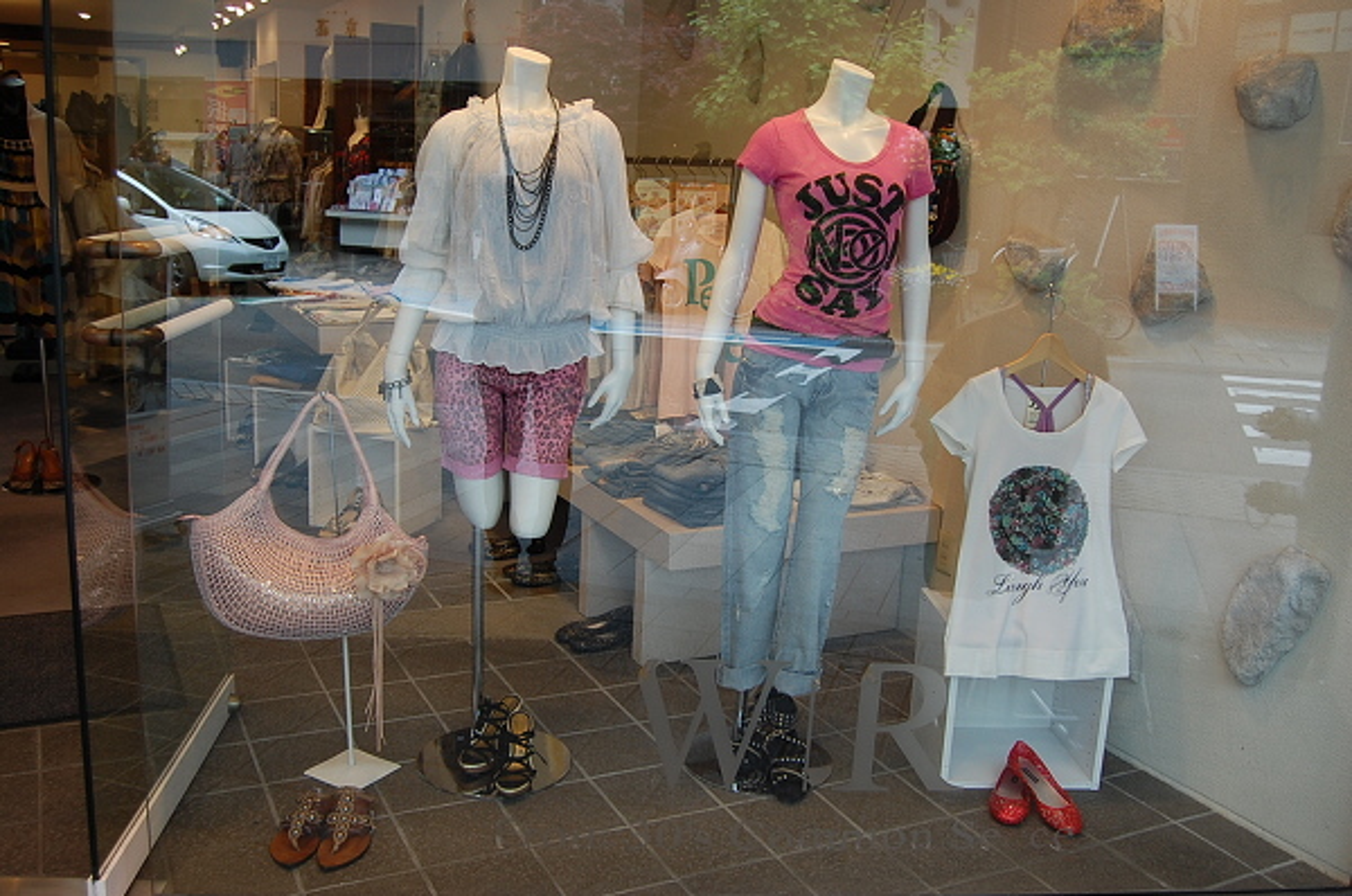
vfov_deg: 39.8
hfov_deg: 57.3
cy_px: 448
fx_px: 1237
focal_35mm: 33
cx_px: 676
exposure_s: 1/125
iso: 360
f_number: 5.6
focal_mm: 22
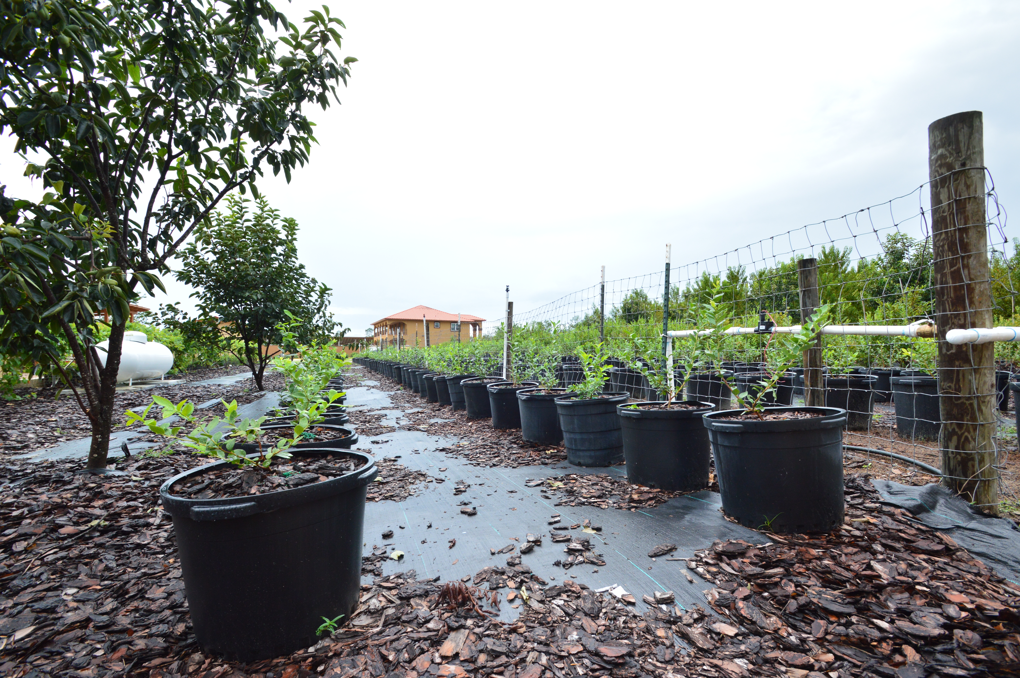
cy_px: 339
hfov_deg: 100.4
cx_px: 510
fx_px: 425
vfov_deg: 77.2
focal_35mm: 15
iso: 400
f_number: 9
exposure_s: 1/100
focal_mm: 10
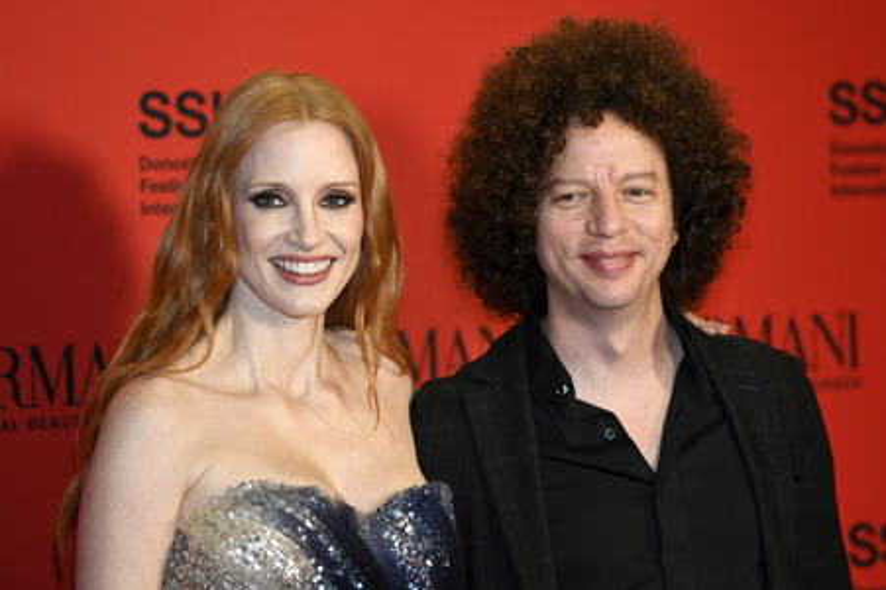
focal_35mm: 200
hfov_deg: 10.3
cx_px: 443
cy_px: 295
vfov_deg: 6.9
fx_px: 4918
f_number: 4
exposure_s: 1/400
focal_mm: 200
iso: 1600
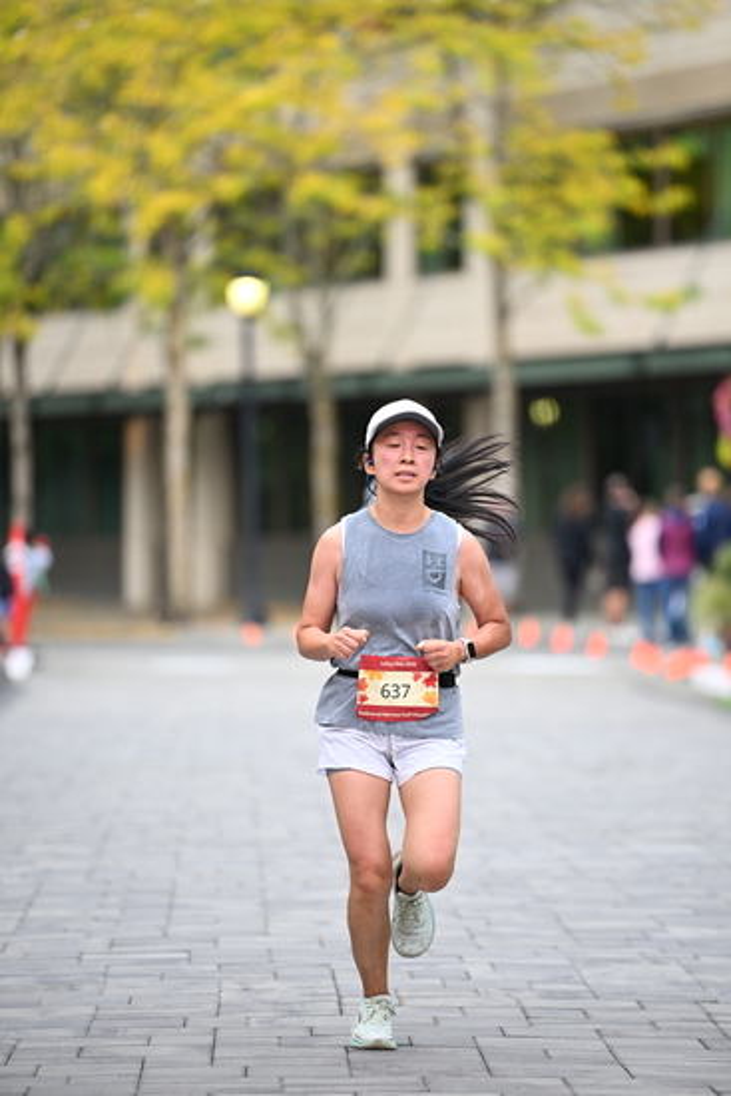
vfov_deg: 10.3
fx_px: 6087
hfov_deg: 6.9
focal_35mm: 200
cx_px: 366
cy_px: 548
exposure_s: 1/1600
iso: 1000
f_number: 2.8
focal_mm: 200
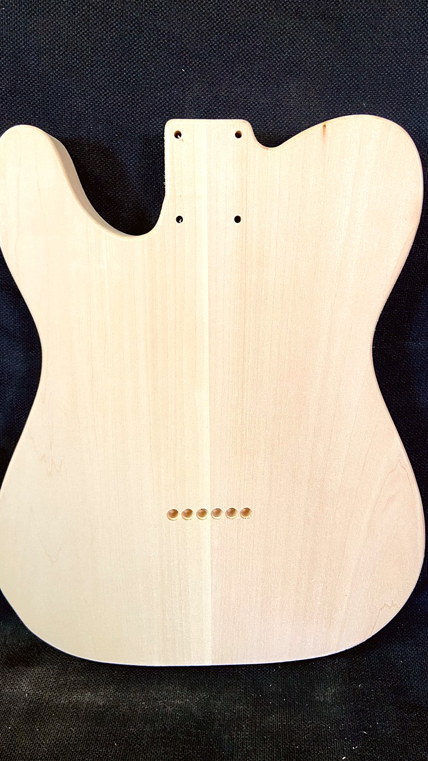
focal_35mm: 29
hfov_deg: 40.2
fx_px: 585
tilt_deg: -24.4
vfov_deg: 66.1
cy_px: 372
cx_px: 210
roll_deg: +0.4
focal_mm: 4.25
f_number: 1.8
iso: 125
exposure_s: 1/60
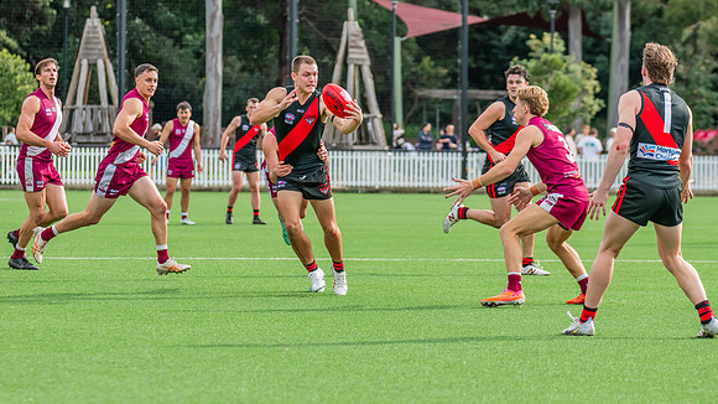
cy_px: 213
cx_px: 319
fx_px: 4110
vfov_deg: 5.6
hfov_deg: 10.0
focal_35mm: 216
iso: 800
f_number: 5.6
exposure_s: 1/1250
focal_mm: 180
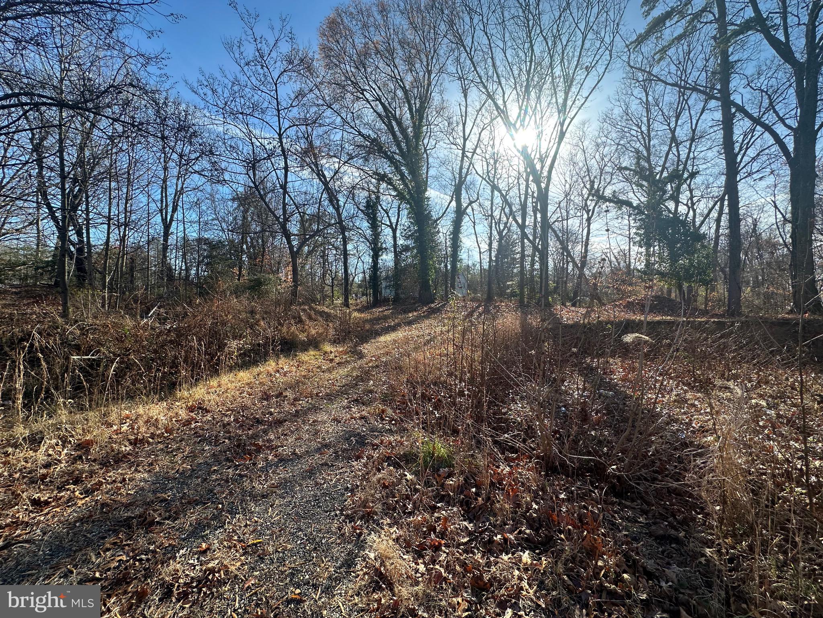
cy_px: 309
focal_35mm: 14
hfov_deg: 102.1
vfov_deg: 85.7
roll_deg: -2.1
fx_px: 333
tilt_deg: -2.1
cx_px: 412
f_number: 2.2
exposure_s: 1/666
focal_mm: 2.22
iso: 40
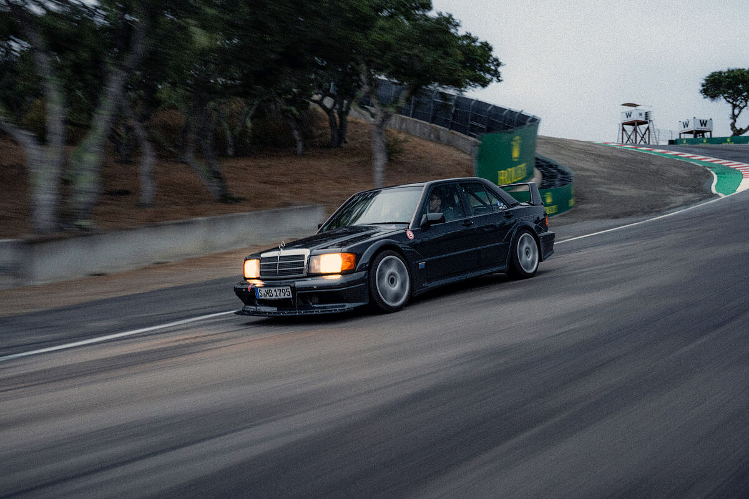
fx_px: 653
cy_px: 250
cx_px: 374
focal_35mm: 31
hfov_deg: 59.7
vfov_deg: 41.8
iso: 1600
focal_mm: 31.4
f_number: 2.8
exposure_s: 1/40
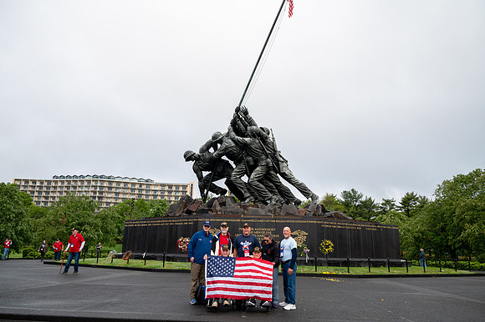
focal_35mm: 27
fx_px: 364
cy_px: 161
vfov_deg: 47.9
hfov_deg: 67.4
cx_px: 242
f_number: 6.3
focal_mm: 27
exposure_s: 1/100
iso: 140
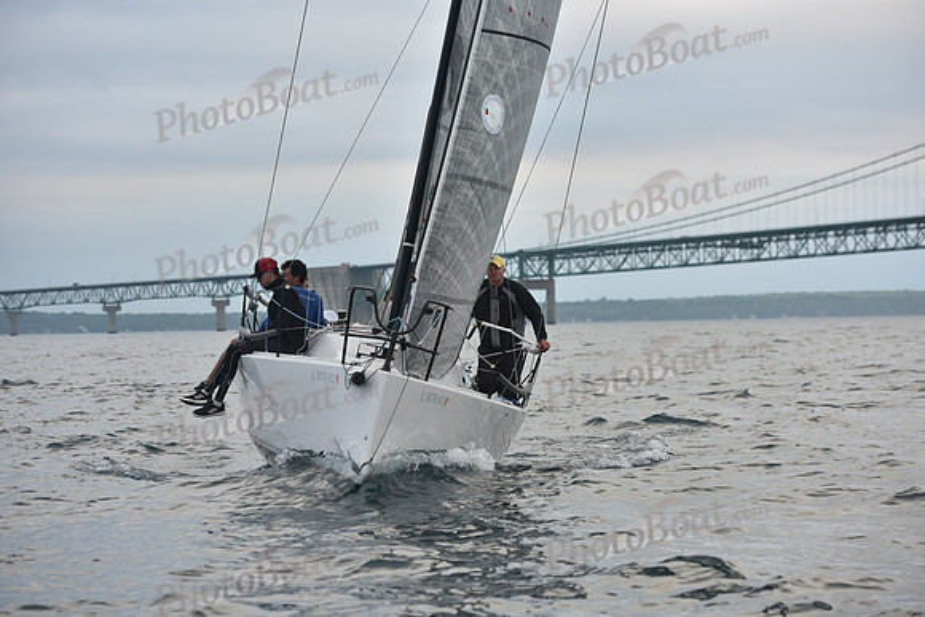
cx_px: 462
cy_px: 308
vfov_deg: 13.7
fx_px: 2570
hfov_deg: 20.4
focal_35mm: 100
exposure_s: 1/640
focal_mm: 100
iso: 640
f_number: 4.5
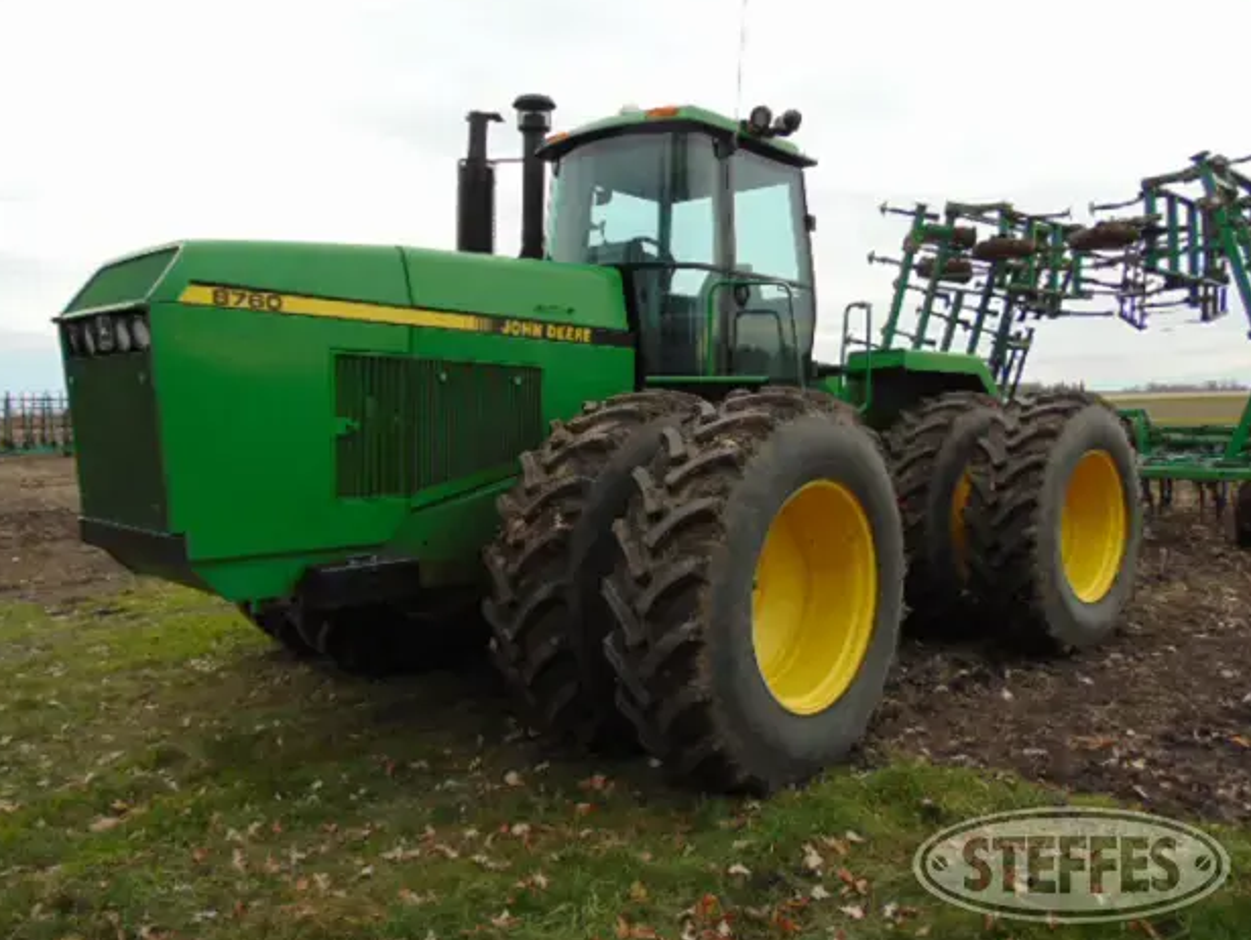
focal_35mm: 26
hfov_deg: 67.3
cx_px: 622
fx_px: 940
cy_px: 458
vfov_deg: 53.1
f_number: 3
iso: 80
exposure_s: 1/200
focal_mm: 4.5
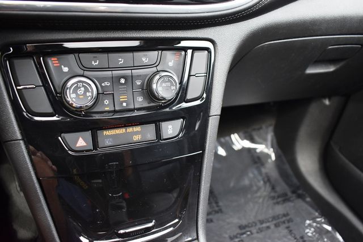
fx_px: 303
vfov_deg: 43.6
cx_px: 182
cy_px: 121
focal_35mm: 30
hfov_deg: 61.9
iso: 800
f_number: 3.5
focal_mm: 20
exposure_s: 1/200
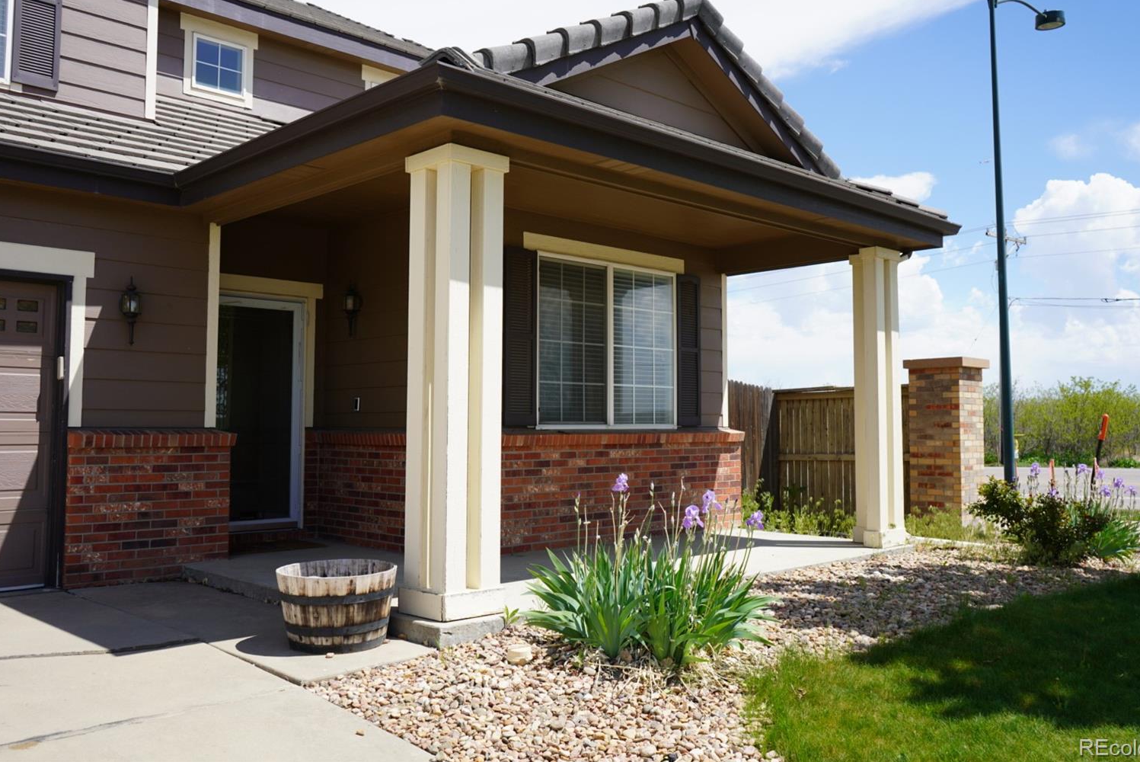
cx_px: 593
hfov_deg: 60.2
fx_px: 982
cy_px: 356
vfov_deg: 42.4
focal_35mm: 31
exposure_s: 1/500
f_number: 5
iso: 100
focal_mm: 29
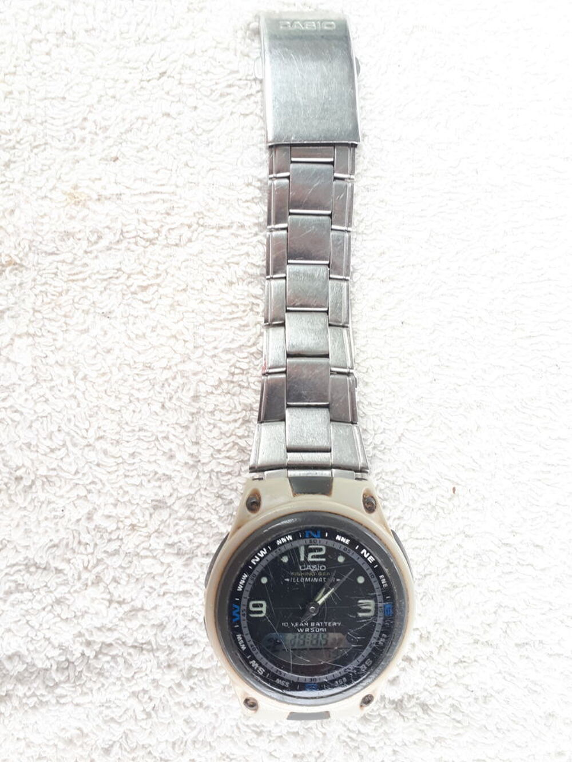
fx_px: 595
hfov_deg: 51.4
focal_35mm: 27
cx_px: 286
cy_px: 381
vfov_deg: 65.3
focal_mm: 3.6
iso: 64
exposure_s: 1/50
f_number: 1.9
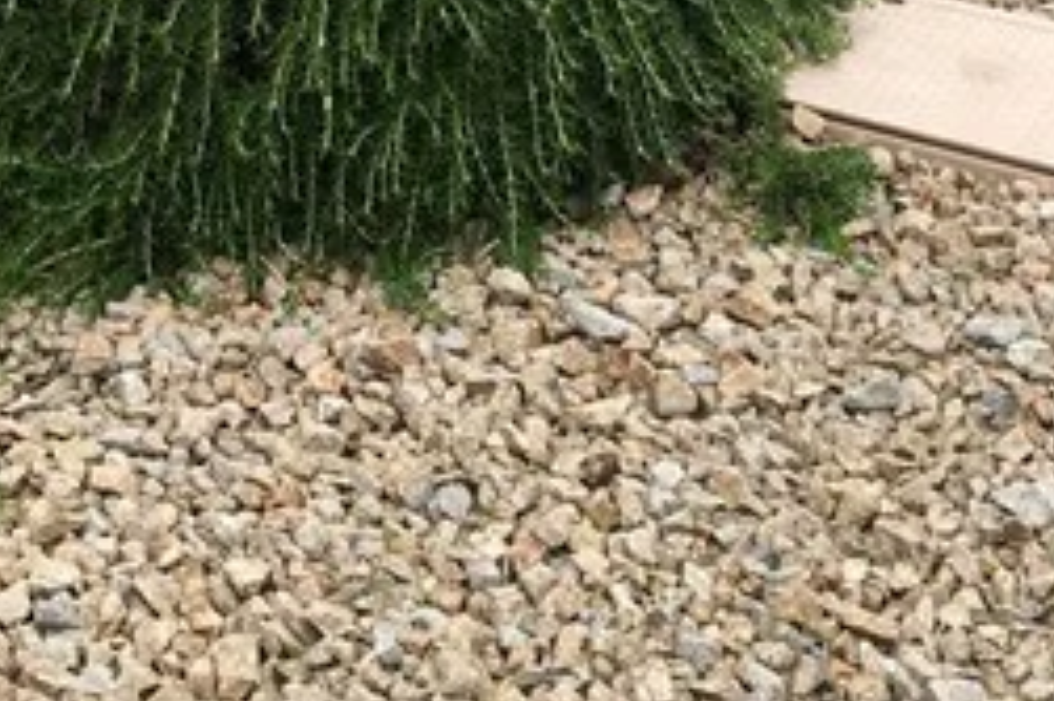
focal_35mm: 123
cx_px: -76
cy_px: -869
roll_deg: +0.4
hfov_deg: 16.2
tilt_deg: -11.2
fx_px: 3599
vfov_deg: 10.0
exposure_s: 1/855
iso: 25
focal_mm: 4.15
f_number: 2.2
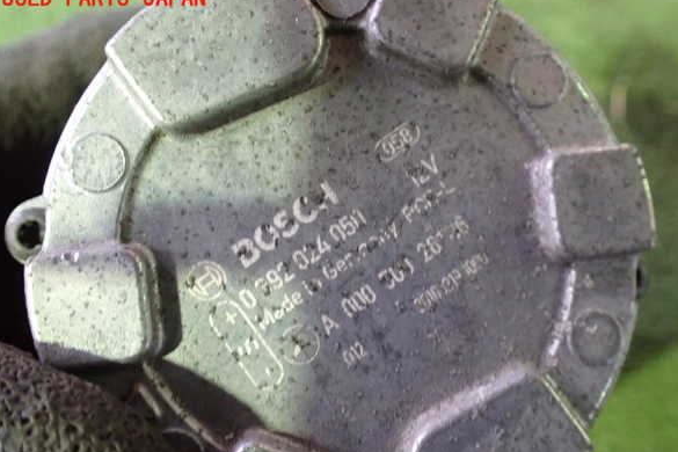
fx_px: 603
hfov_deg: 58.7
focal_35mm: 32
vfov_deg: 41.1
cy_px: 245
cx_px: 343
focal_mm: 5.4
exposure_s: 1/30
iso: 1000
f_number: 2.3
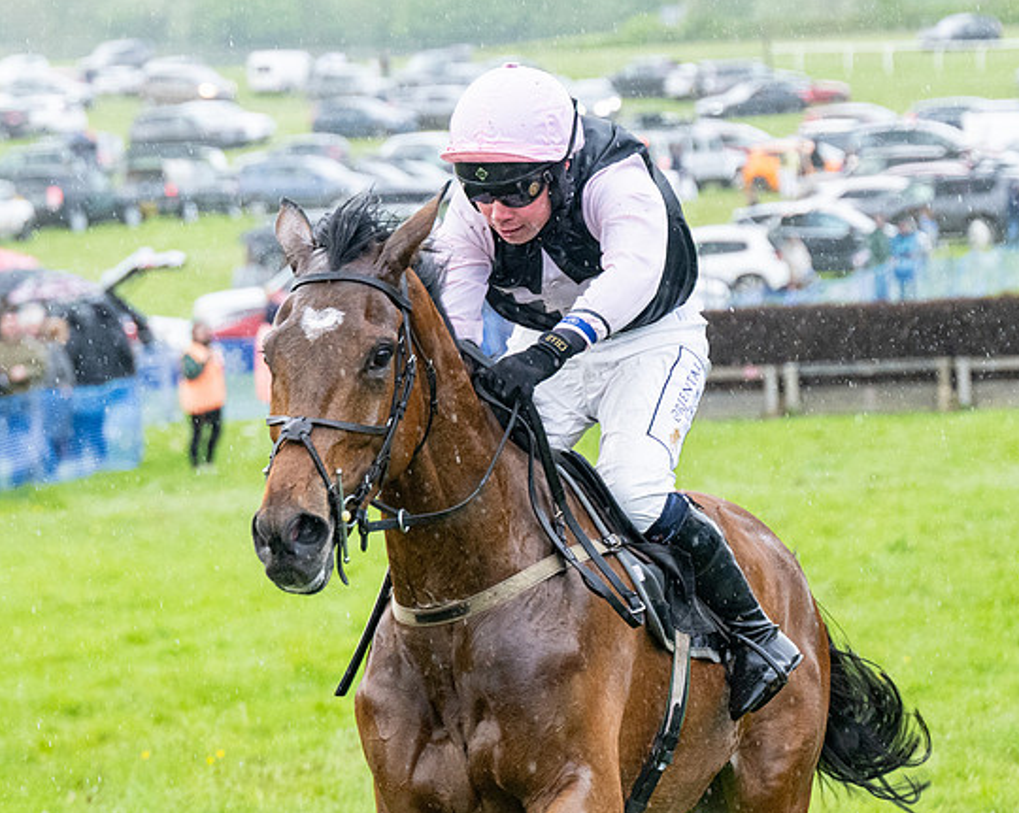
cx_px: 409
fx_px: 6237
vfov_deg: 7.5
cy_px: 333
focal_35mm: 207
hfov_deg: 9.3
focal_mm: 98
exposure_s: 1/800
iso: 2000
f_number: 4
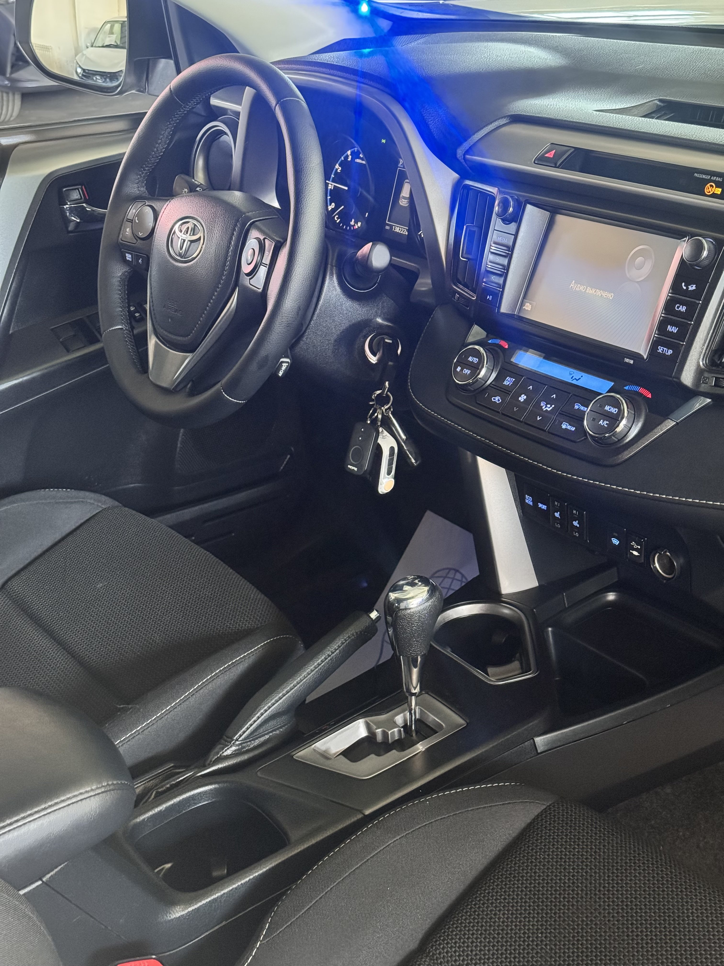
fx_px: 1339
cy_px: 483
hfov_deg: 30.3
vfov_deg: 39.7
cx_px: 362
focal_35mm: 48
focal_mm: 6.76
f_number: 1.78
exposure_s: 1/38
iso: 500
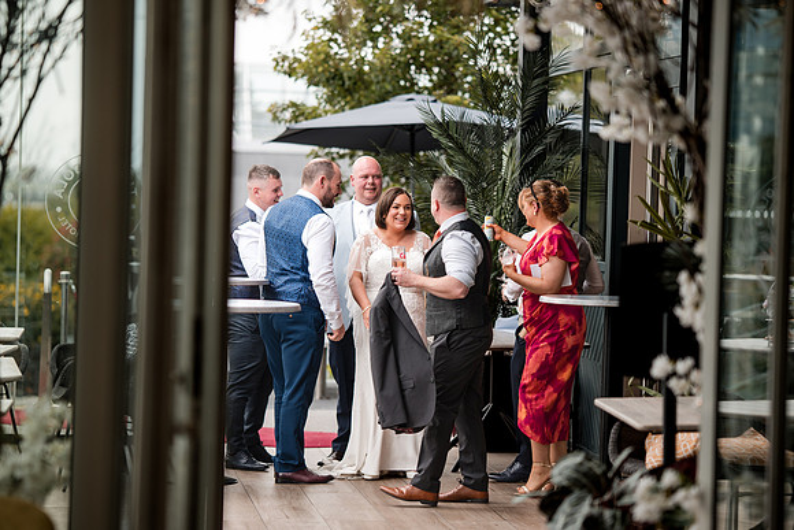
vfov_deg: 10.8
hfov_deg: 16.1
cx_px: 397
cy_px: 265
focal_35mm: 127
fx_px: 2802
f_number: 1.6
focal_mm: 85
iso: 100
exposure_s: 1/500
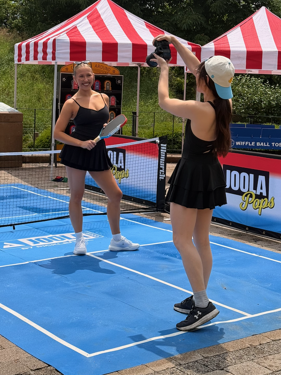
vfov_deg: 28.8
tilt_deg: -2.9
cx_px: 128
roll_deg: -1.9
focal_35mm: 67
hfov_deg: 21.9
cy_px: 137
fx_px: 725
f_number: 1.78
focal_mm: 6.76
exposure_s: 1/6024
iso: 80
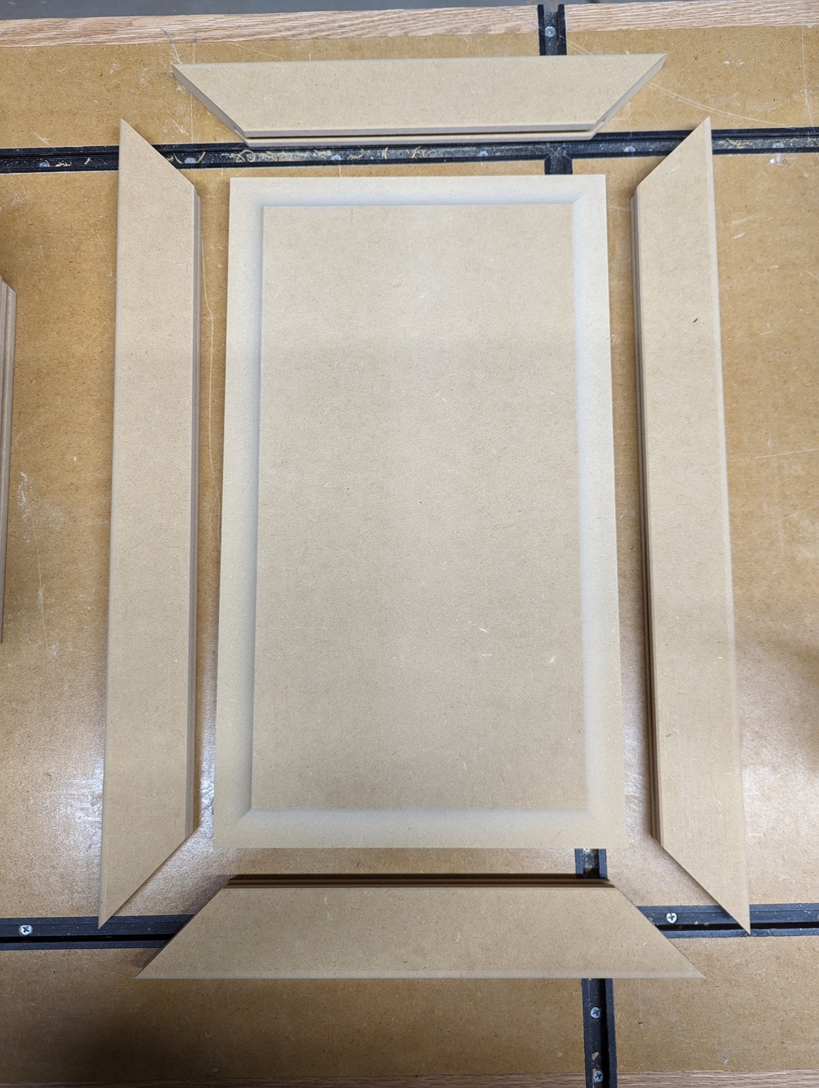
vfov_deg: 71.5
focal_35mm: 24
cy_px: 544
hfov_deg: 56.9
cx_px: 410
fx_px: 755
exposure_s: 1/24
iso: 91
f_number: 1.85
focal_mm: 6.81
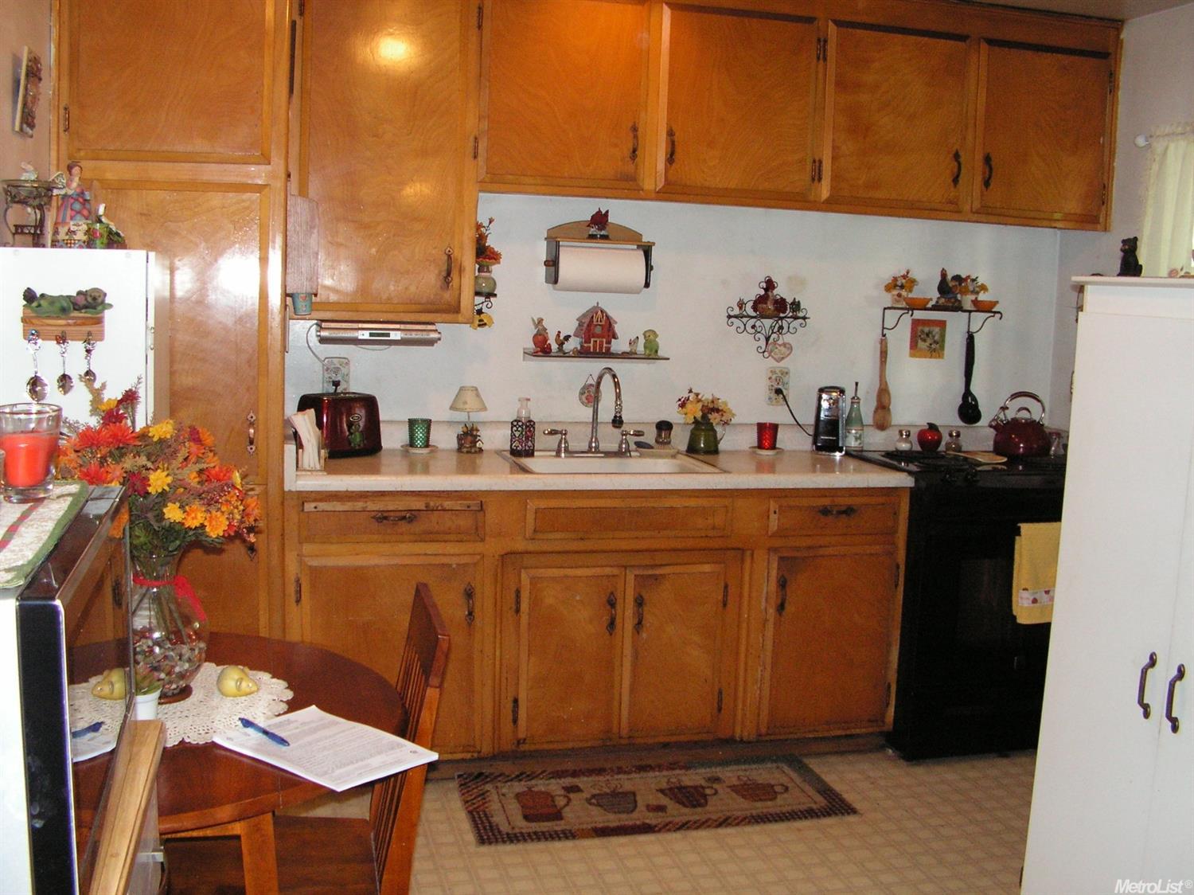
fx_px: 1241
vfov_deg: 39.6
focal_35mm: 36
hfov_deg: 51.4
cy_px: 448
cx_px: 597
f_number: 3.2
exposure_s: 1/40
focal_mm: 6
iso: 160
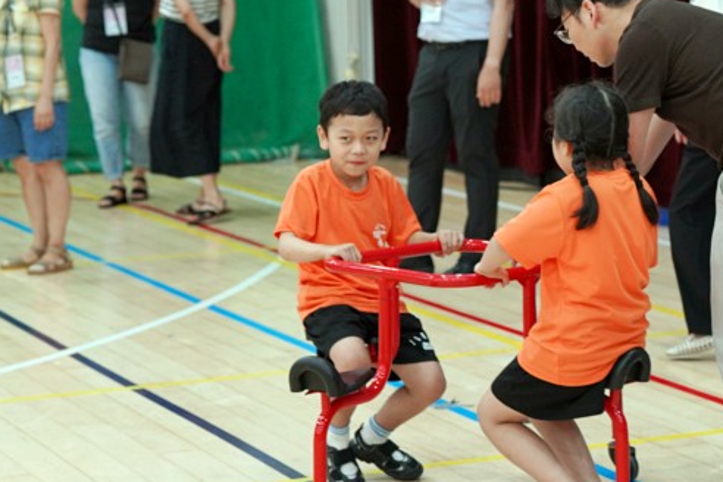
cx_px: 464
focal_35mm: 128
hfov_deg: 16.0
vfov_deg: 10.7
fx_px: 2570
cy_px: 223
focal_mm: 70
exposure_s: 1/160
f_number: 4
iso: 1600
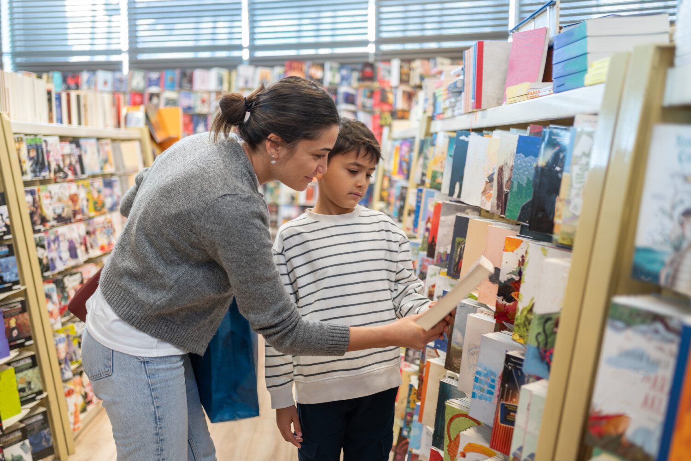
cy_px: 230
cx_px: 346
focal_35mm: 35
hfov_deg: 54.4
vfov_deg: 37.9
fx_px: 672
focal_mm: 35
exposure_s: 1/8
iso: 100
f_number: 1.8
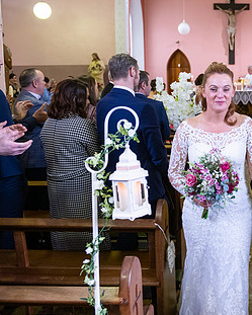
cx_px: 241
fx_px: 391
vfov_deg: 43.6
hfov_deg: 33.2
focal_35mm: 42
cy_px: 129
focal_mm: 24
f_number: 3.5
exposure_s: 1/160
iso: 1250
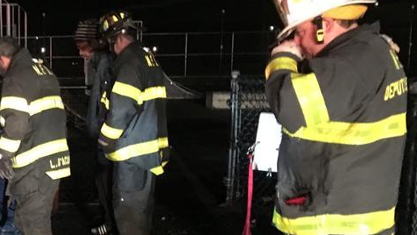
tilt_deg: -8.1
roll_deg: -0.4
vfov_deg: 17.6
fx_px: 752
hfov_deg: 29.2
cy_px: 186
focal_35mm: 68
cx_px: 9
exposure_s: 1/15
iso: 640
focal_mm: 4.15
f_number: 2.2
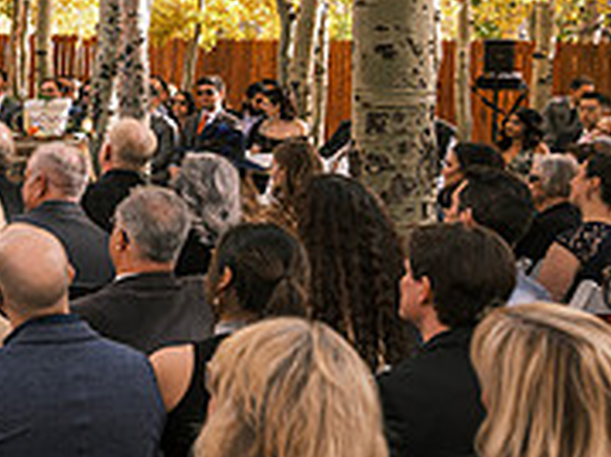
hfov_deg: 20.5
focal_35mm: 81
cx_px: -317
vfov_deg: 18.0
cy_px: 90
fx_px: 1429
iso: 100
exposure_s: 1/125
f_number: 4
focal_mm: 32
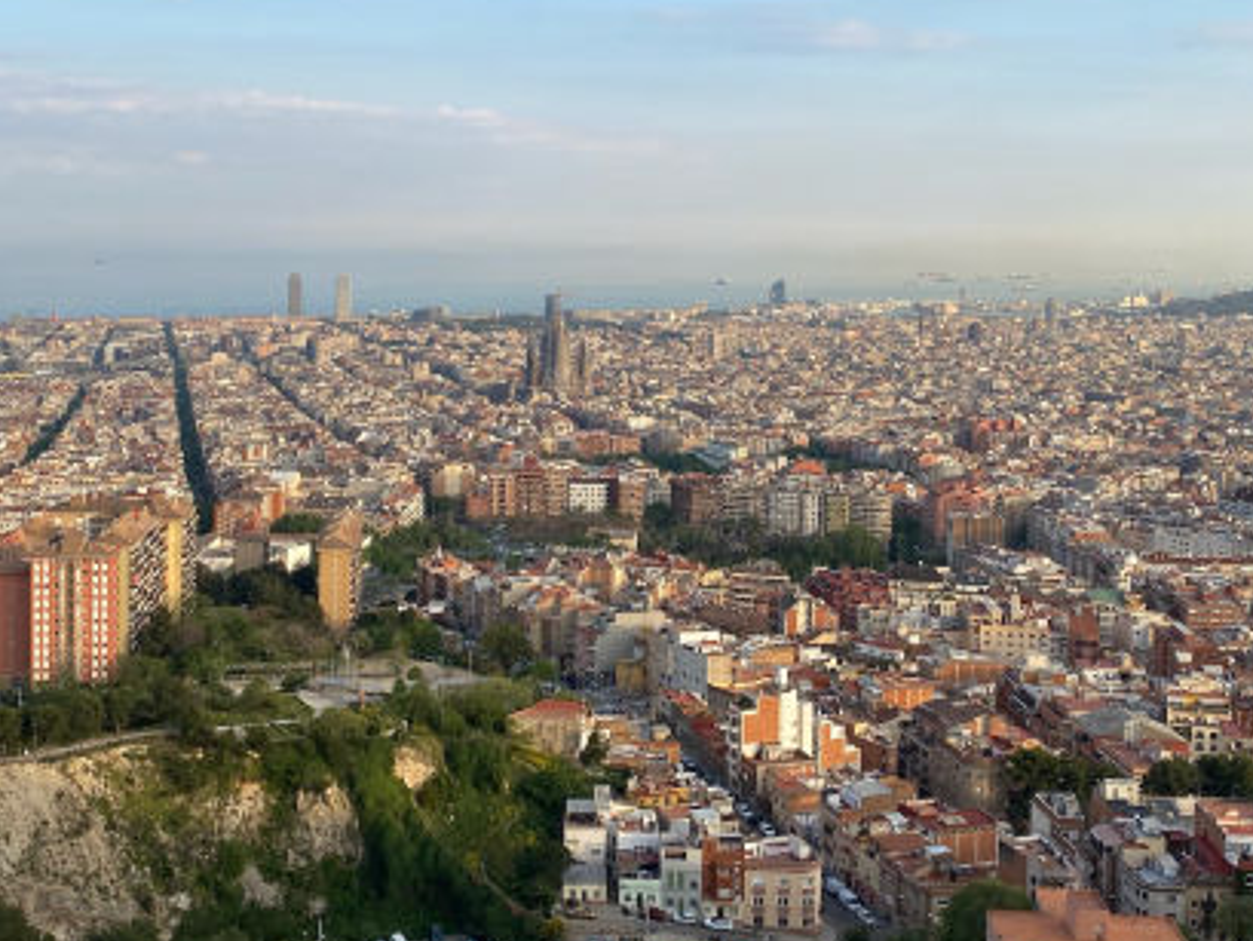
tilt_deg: -2.3
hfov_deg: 43.8
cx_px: 616
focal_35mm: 43
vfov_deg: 33.3
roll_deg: +0.5
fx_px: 1557
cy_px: 314
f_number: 1.8
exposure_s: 1/990
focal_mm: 4.25
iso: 32
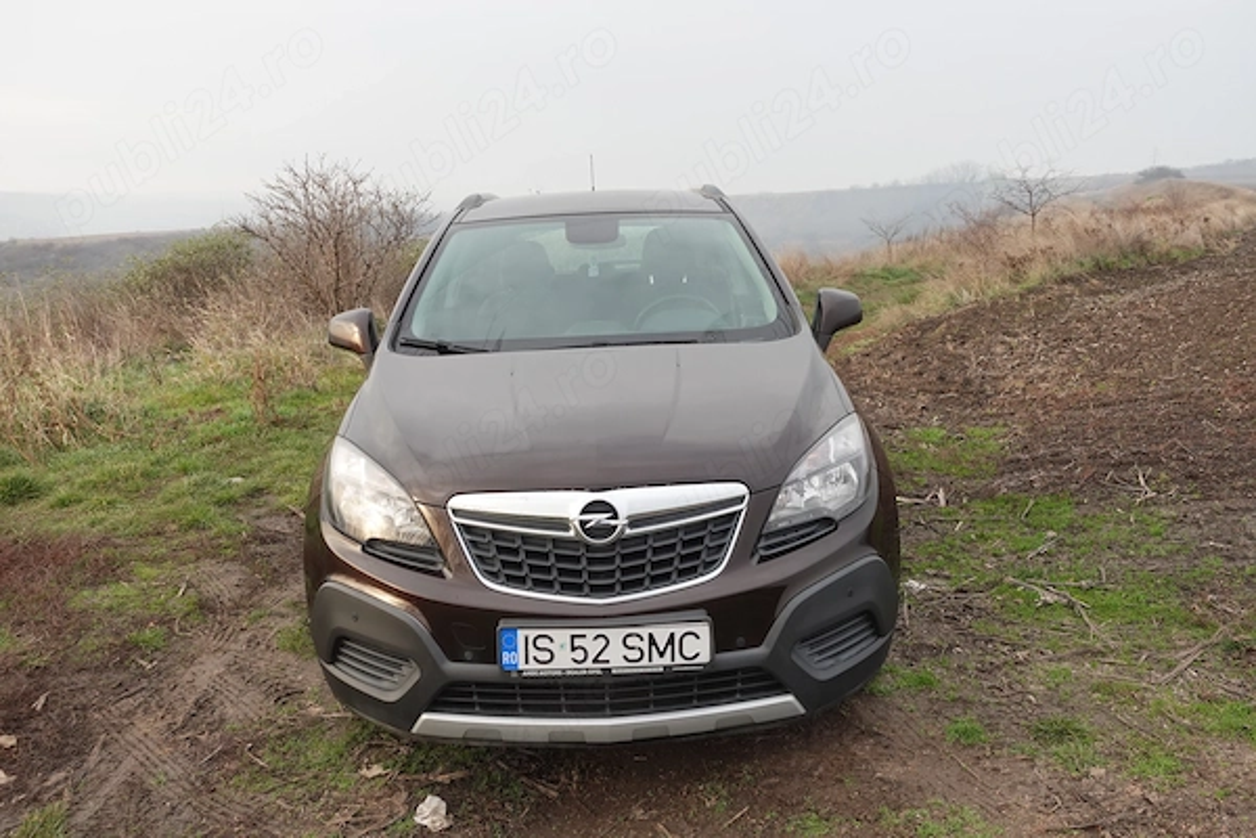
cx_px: 628
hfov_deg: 60.3
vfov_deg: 42.3
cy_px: 419
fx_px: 1081
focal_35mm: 31
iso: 125
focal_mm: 11.92
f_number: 4
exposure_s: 1/100
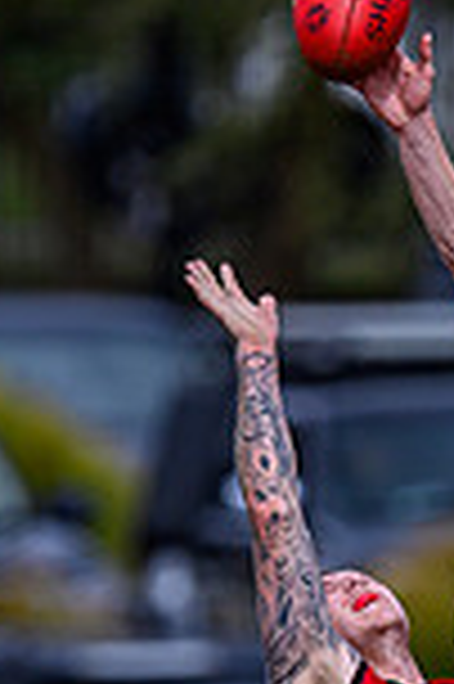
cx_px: 716
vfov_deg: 0.8
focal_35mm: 2649
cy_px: 790
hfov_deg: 0.5
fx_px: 50221
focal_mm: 500
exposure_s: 1/2500
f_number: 4
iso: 220
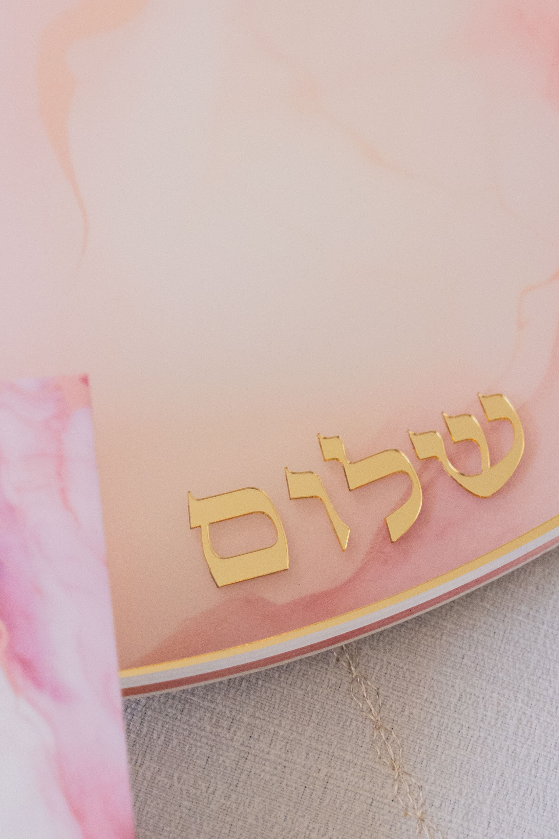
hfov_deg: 10.2
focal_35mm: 135
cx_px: 255
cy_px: 248
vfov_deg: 15.1
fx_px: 3144
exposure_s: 1/640
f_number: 2.8
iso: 1600
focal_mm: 45
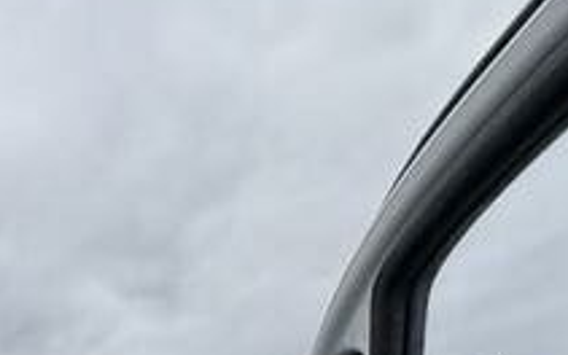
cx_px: -178
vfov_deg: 14.5
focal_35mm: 63
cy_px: 826
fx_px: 975
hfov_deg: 27.1
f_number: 2.2
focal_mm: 2.22
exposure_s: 1/600
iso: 64
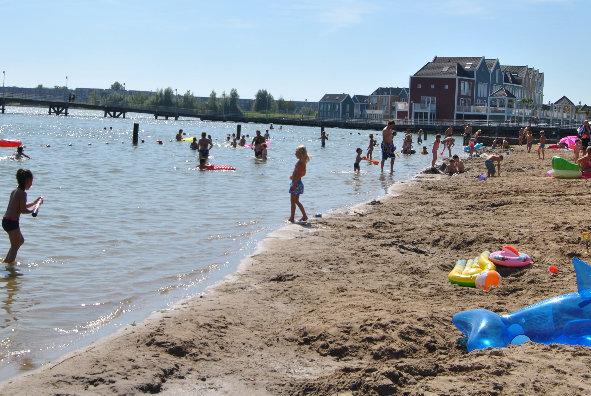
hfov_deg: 34.2
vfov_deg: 23.3
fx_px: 953
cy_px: 124
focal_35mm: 58
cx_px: 214
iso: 100
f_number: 9
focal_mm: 26
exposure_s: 1/320
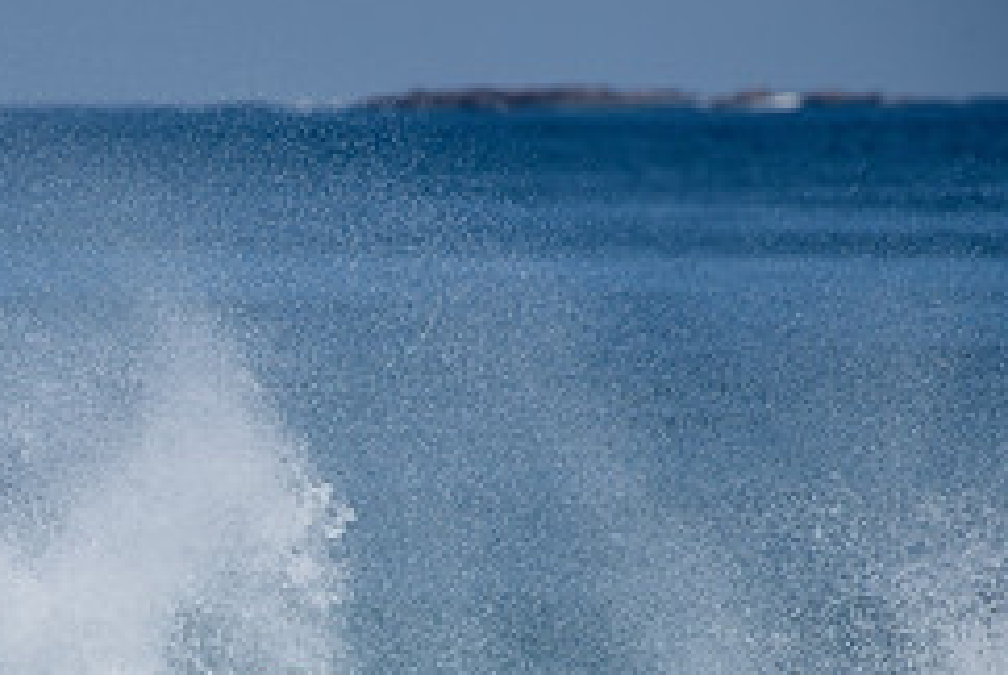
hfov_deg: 1.7
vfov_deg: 1.2
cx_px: -83
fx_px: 33528
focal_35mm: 1196
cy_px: 798
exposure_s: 1/2000
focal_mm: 500
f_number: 5.6
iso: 160
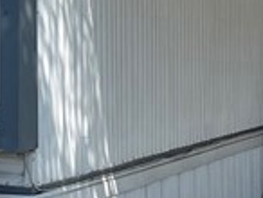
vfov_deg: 8.1
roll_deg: -0.1
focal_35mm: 182
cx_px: -137
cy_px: -68
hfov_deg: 10.5
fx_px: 1385
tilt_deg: +3.5
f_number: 1.6
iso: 50
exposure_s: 1/3623
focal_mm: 5.1
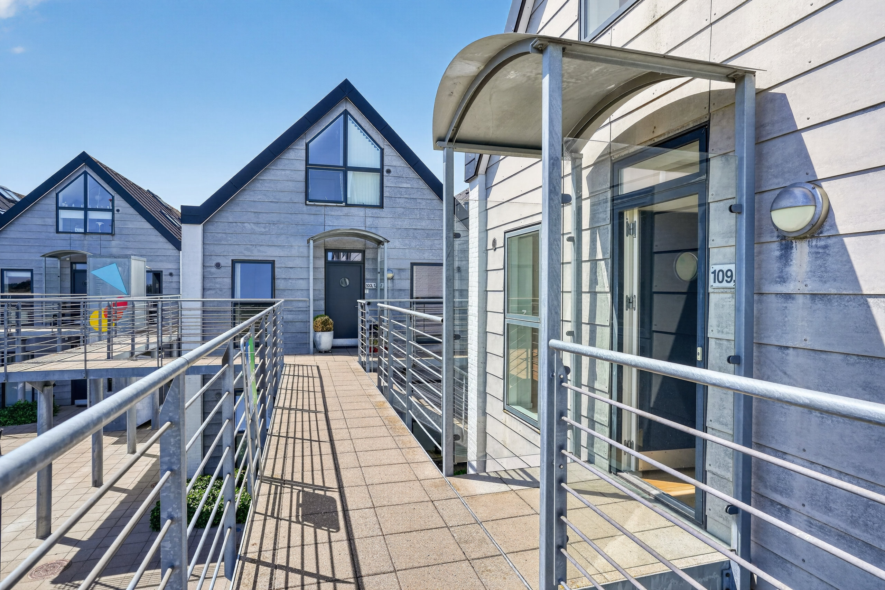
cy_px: 295
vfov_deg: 61.9
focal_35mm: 20
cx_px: 442
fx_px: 492
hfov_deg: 84.0
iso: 400
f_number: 8
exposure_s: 1/250
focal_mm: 20
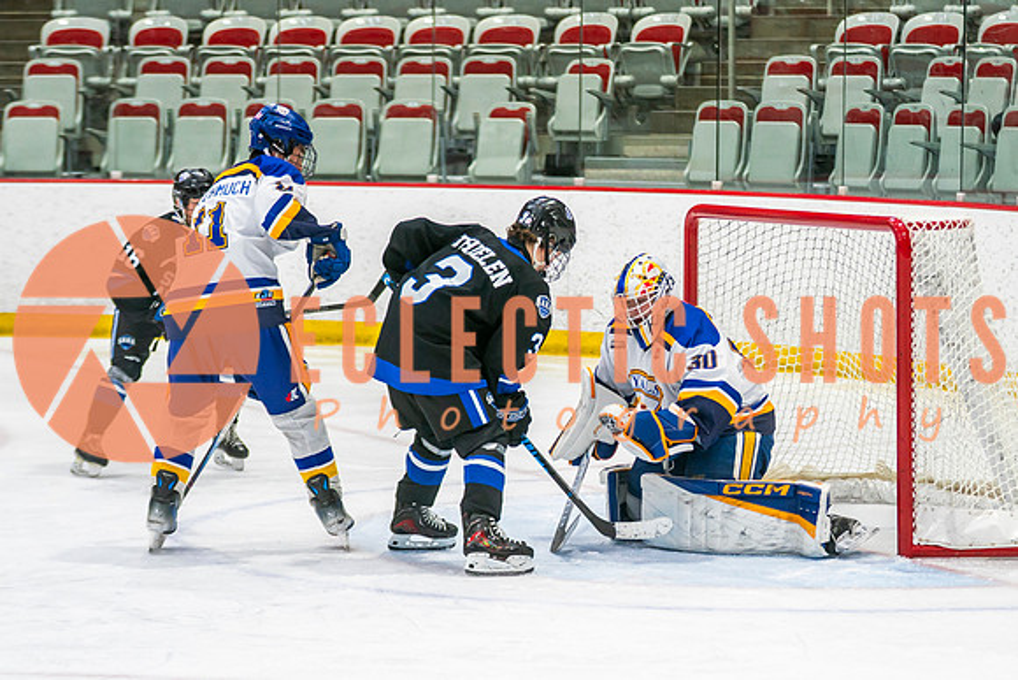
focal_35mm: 149
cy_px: 422
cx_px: 623
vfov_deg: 9.2
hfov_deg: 13.8
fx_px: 4200
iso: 640
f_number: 2.8
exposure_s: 1/640
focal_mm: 88
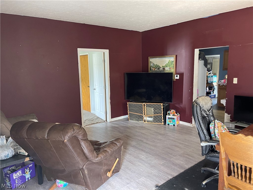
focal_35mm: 25
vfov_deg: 54.9
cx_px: 126
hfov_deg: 69.4
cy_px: 95
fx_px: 183
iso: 400
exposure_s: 1/60
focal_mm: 5.1
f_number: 1.6
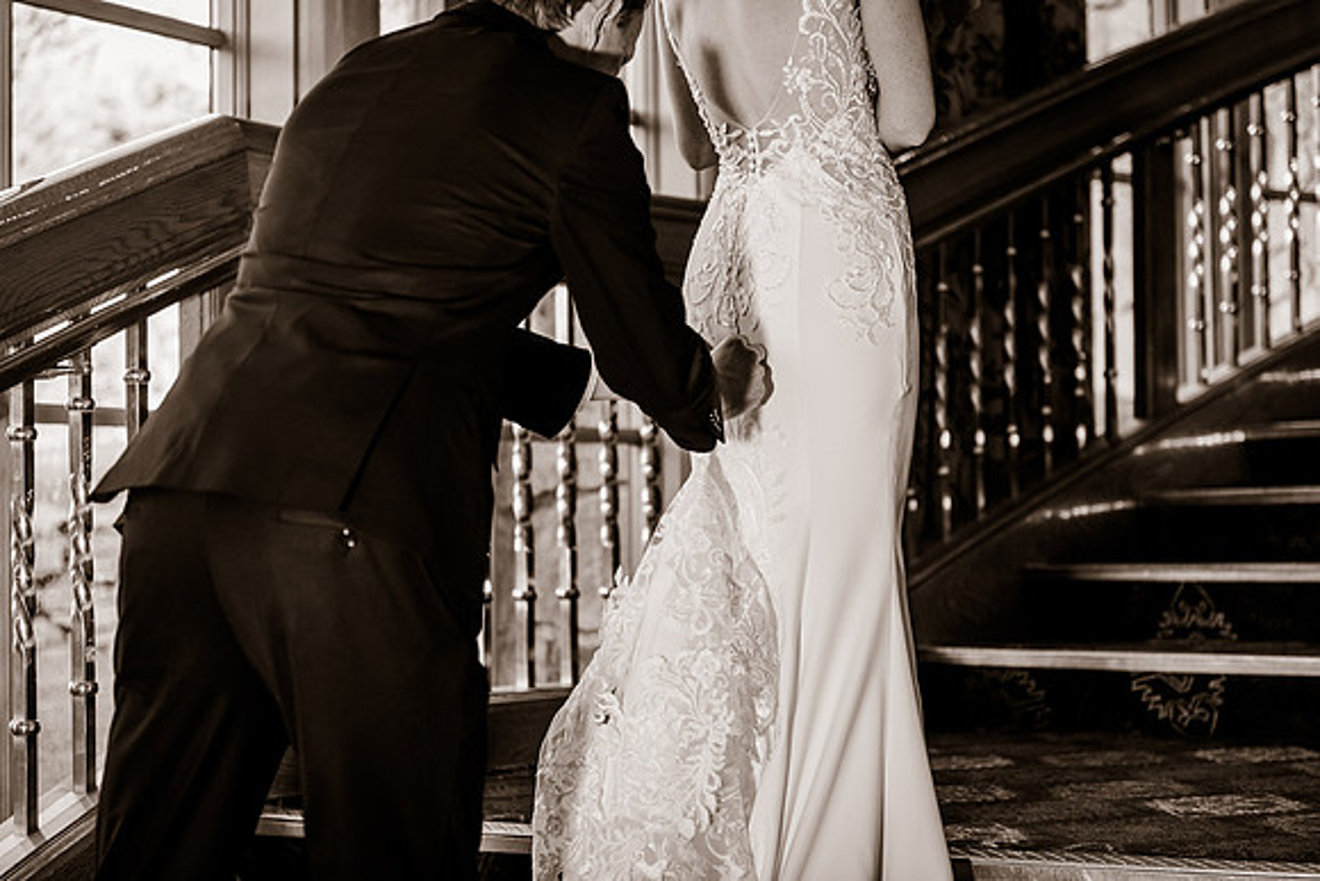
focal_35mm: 70
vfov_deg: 19.5
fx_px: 2567
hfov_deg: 28.8
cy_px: 440
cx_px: 660
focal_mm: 70
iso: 400
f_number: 3.2
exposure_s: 1/200
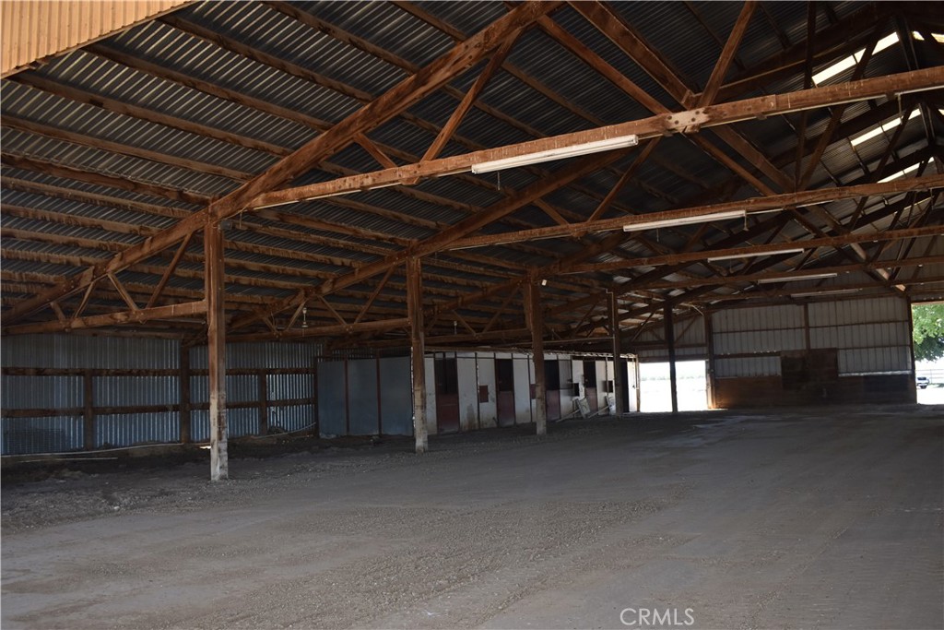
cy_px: 315
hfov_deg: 57.2
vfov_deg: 40.0
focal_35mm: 33
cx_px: 472
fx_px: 865
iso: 360
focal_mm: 22
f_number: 5
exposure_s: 1/200
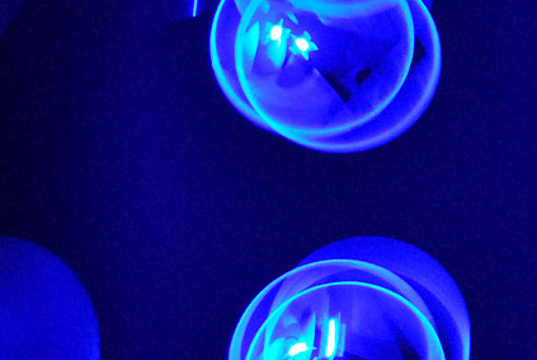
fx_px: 2374
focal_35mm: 159
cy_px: -45
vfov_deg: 8.6
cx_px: 805
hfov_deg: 12.3
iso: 800
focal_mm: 28
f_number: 4.5
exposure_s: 15.8
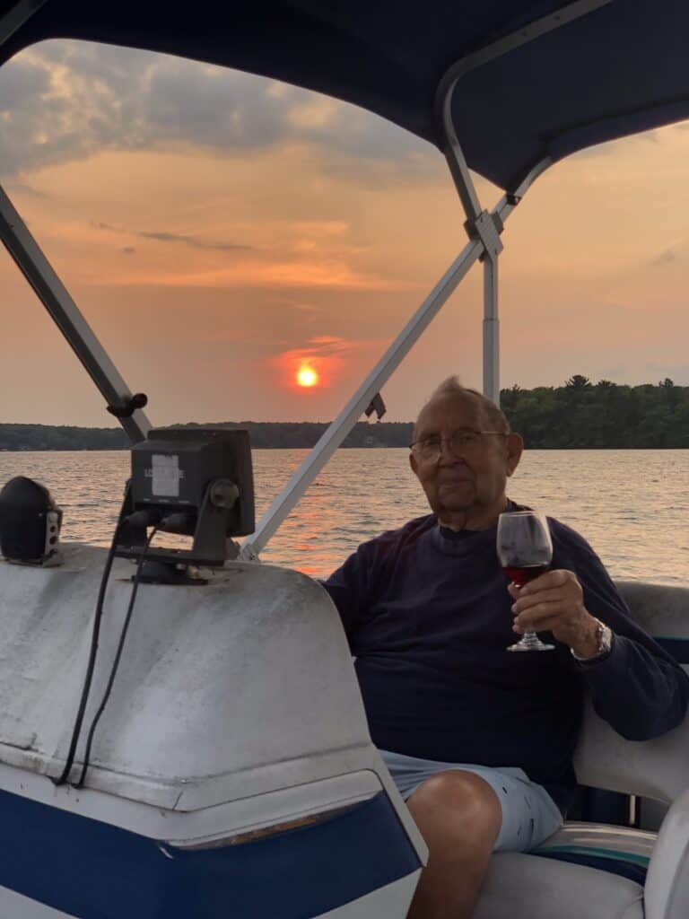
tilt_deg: -1.7
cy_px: 460
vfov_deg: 36.8
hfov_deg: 28.0
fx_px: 1380
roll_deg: -2.5
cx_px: 344
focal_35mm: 52
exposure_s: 1/120
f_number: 2.4
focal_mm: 6
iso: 25
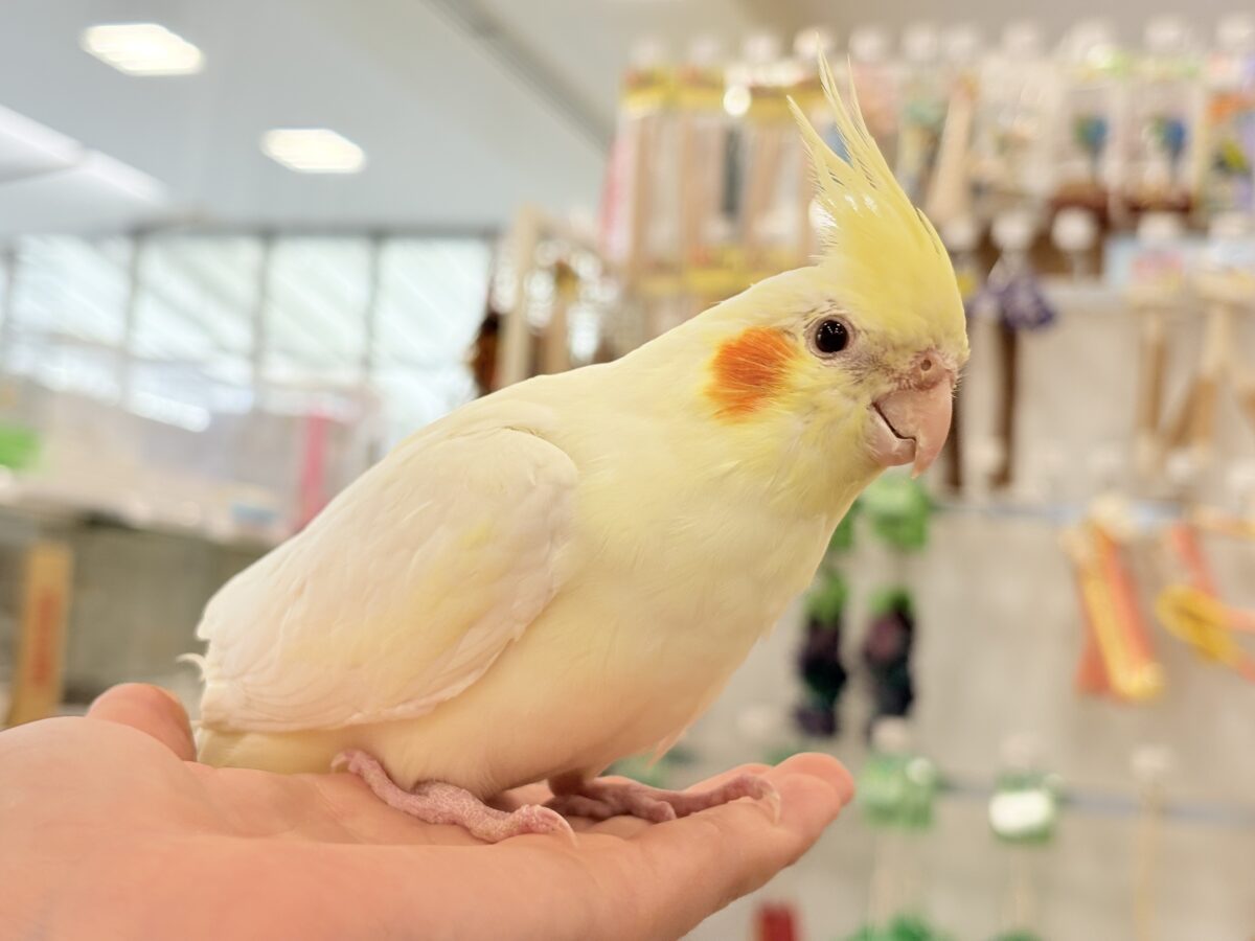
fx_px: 1885
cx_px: 628
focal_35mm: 52
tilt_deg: +7.0
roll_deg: -3.5
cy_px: 470
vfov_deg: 28.0
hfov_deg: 36.8
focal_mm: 5.96
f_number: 1.6
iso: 50
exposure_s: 1/100
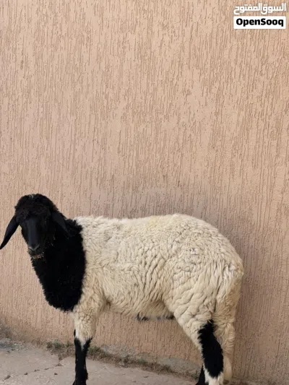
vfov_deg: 25.3
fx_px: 857
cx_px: 144
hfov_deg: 19.1
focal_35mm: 77
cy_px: 192
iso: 32
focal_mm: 9
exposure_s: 1/253
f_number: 2.8
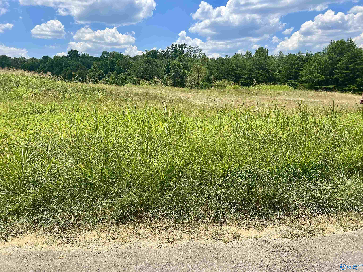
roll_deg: +1.8
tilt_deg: -10.1
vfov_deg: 53.1
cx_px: 182
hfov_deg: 67.3
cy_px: 136
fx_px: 273
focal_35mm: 26
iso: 50
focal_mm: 5.7
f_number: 1.5
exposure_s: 1/3571
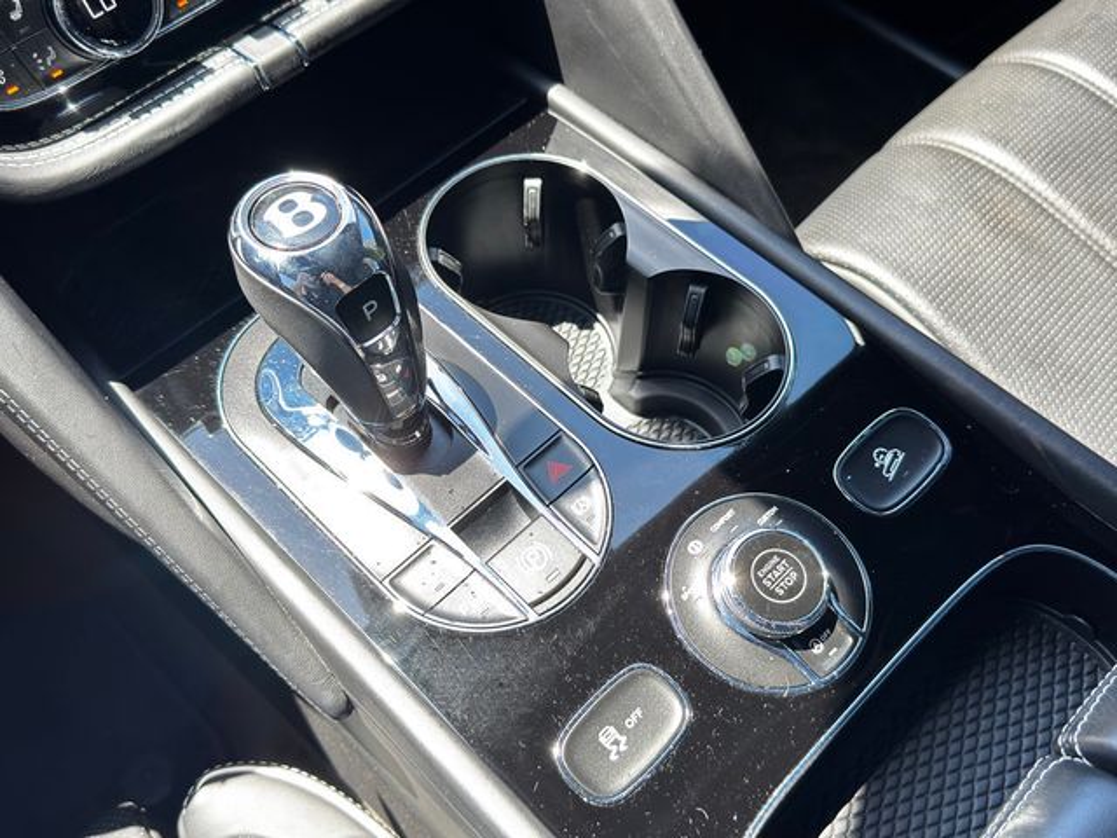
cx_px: 558
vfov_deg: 40.7
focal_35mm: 35
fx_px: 1129
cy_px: 419
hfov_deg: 52.6
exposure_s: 1/122
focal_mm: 6.76
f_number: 1.78
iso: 80
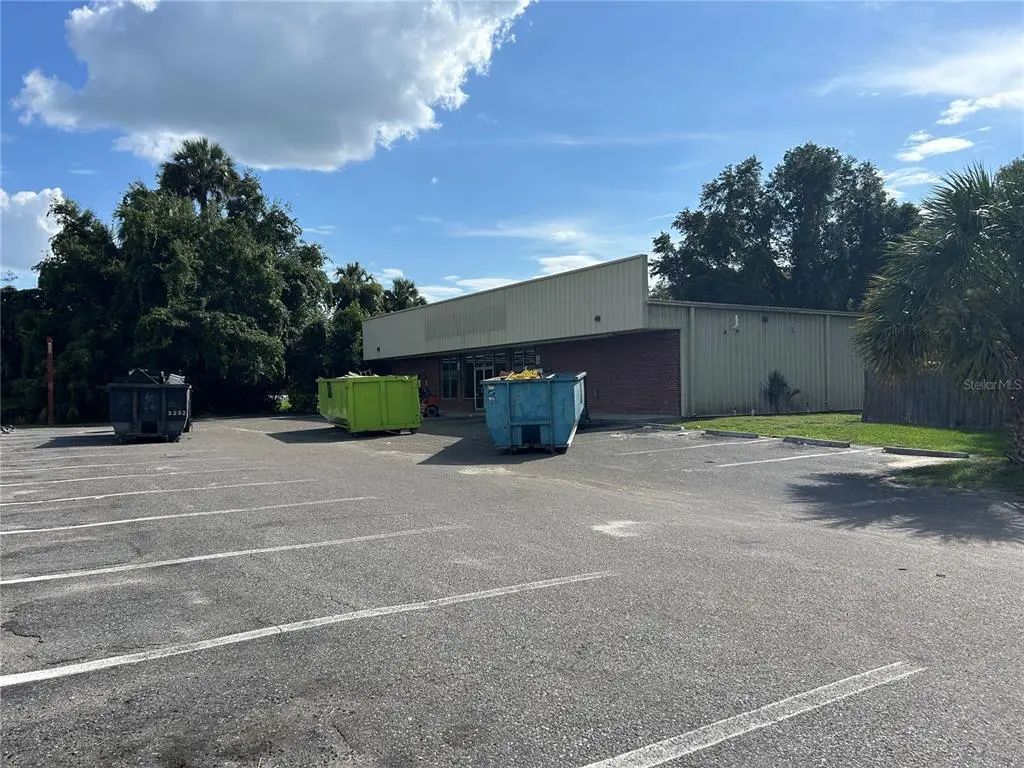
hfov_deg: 67.3
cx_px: 512
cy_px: 384
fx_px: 769
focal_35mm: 26
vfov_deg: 53.1
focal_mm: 5.7
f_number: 1.5
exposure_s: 1/5882
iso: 50
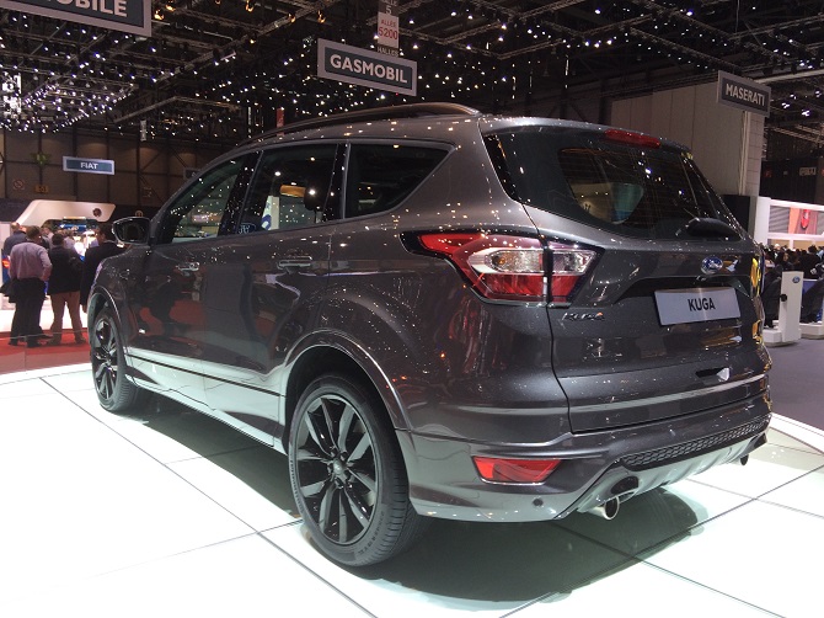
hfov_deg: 61.7
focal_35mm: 29
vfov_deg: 48.2
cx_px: 412
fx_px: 690
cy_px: 309
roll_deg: -0.3
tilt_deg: -5.0
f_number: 2.2
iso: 40
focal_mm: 4.15
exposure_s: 1/50
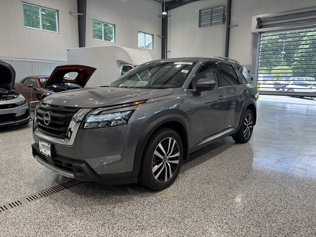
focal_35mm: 24
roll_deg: -1.0
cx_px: 158
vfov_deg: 56.8
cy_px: 118
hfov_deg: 71.6
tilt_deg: -8.8
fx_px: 219
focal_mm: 6.76
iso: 125
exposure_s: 1/399
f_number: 1.78
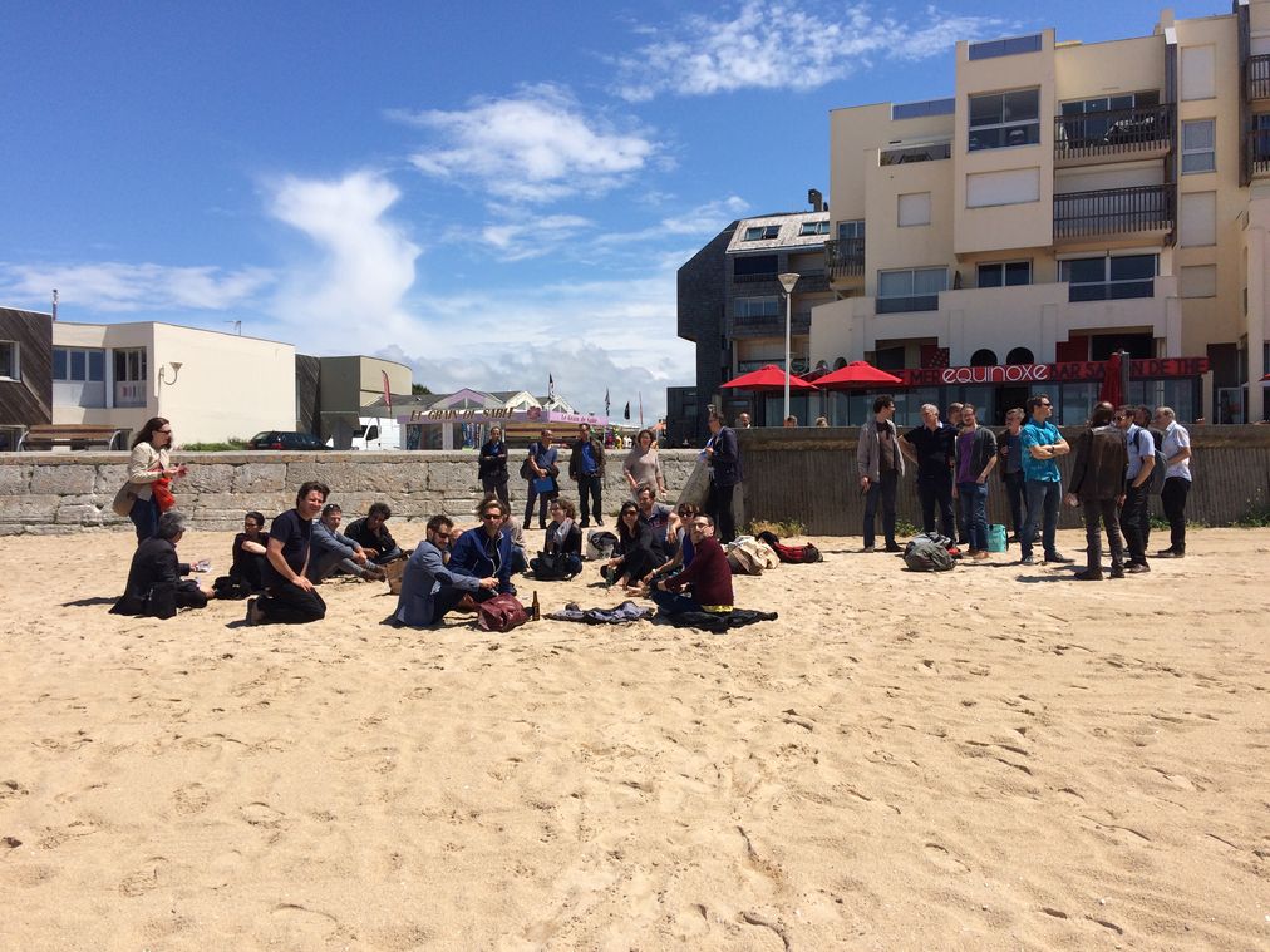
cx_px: 635
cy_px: 476
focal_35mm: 29
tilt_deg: -1.8
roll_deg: +1.2
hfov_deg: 61.7
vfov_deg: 48.2
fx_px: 1064
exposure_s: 1/3425
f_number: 2.2
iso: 32
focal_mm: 4.15
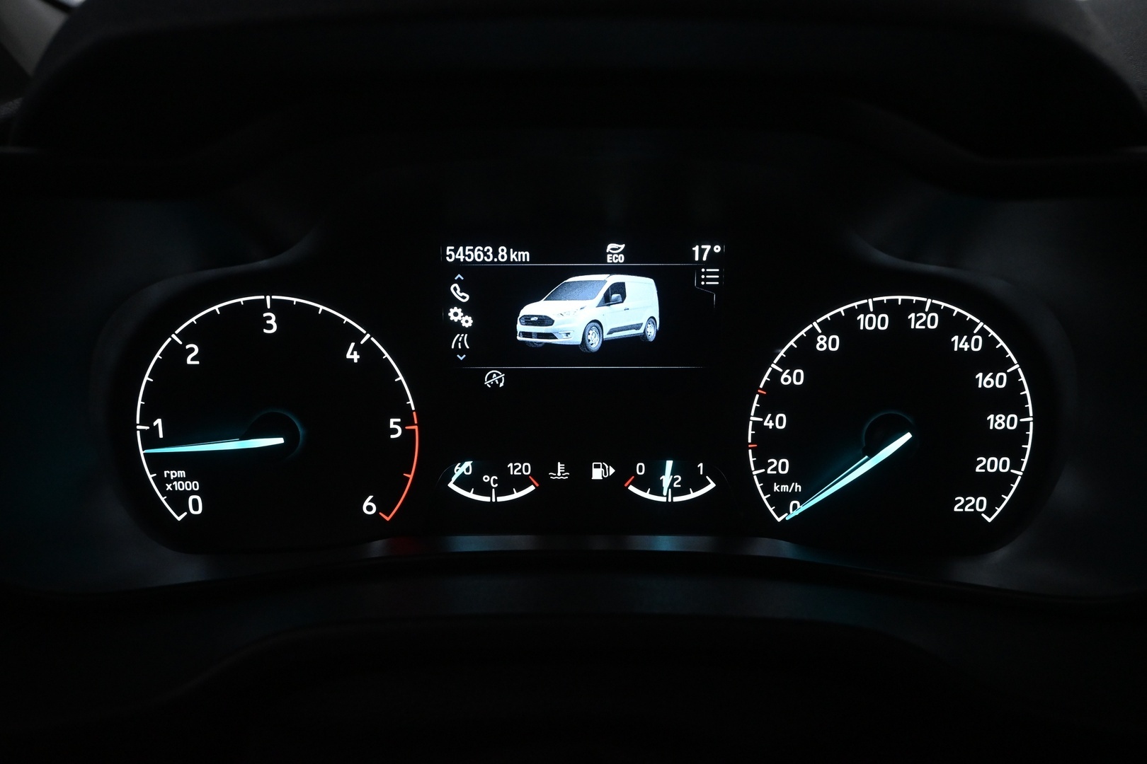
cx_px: 574
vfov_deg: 42.6
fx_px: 980
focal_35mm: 31
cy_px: 382
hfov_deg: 60.7
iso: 3200
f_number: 5.6
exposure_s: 1/125
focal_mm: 20.5
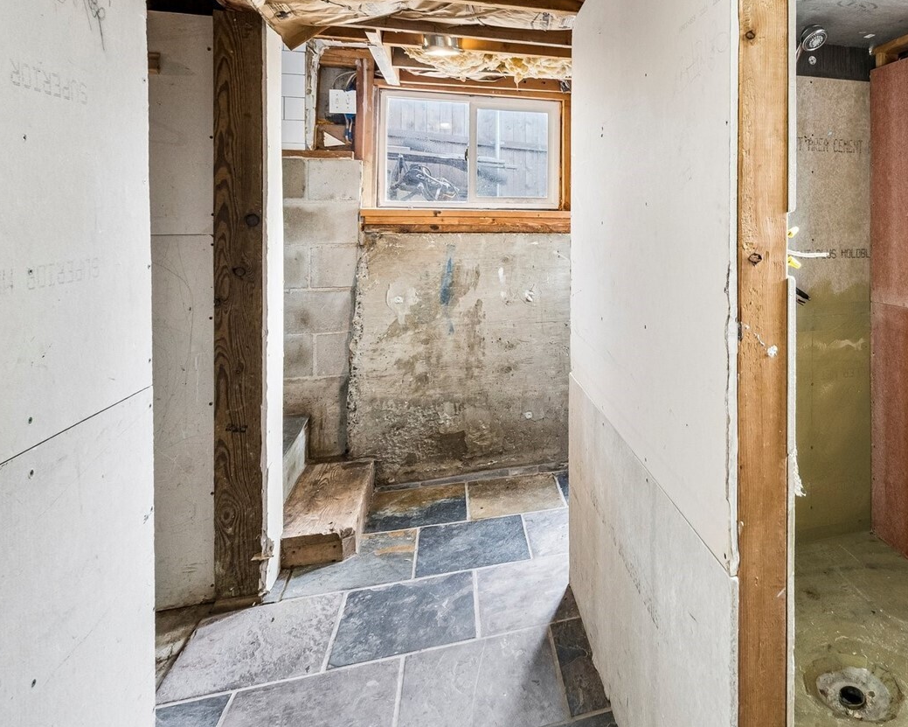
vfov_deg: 59.3
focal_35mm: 23
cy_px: 236
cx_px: 688
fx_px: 618
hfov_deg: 67.7
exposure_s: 1/2.5
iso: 250
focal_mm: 10
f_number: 9
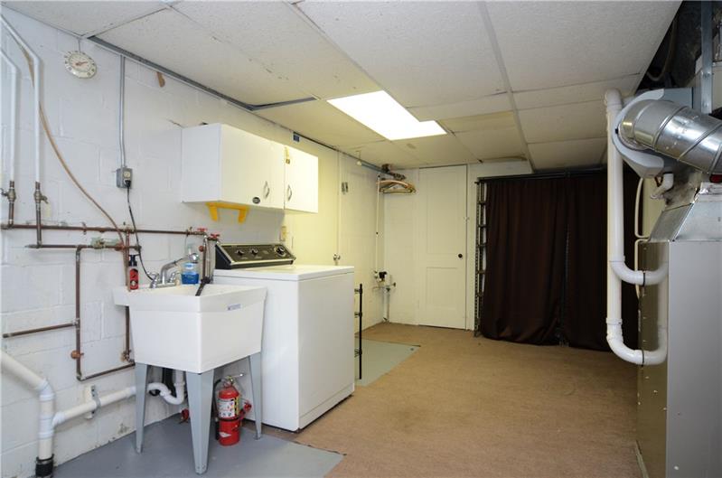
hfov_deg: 85.5
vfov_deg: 63.0
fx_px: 390
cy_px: 239
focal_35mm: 20
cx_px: 361
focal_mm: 13
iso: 800
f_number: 5.6
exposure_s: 1/40
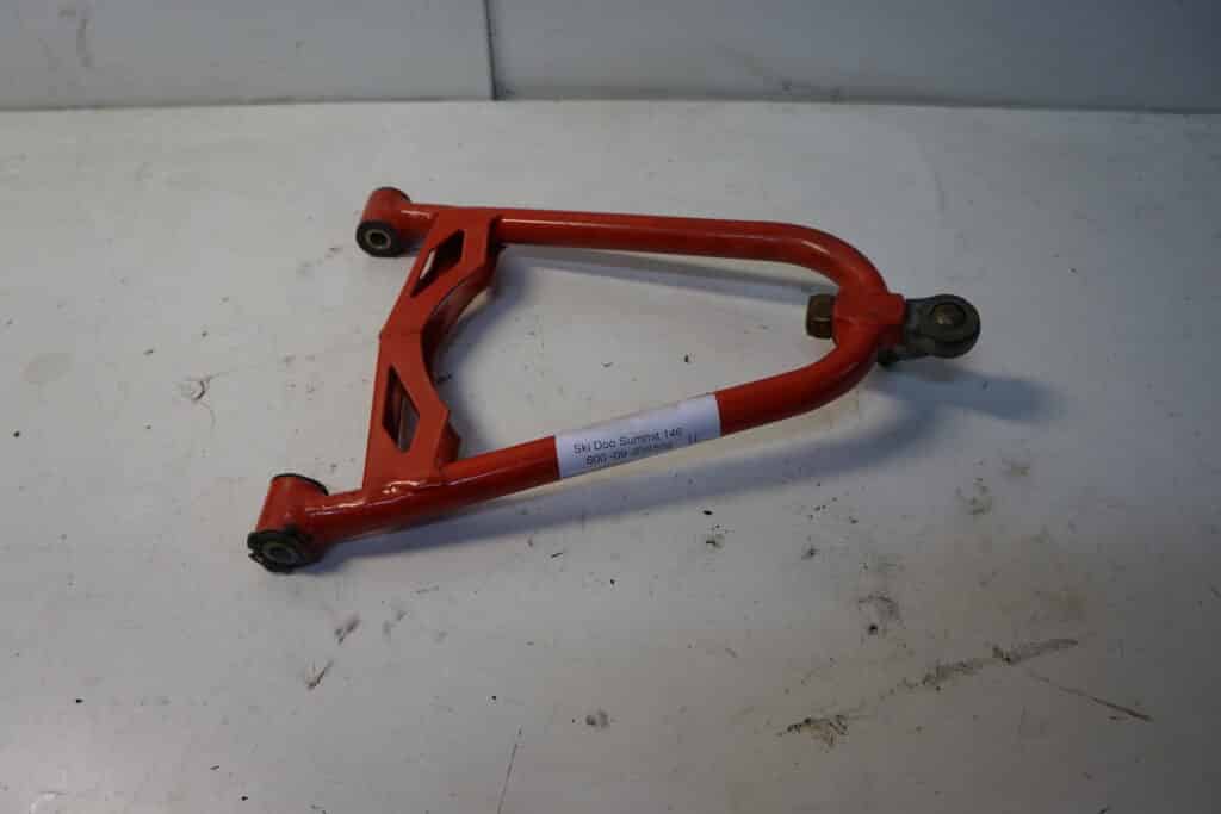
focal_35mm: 27
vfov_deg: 47.9
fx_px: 916
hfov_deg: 67.4
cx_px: 610
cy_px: 407
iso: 400
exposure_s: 1/60
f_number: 5
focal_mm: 18
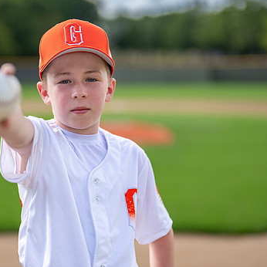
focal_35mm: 94
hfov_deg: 18.4
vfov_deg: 18.5
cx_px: 88
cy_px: 165
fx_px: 820
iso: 100
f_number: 1.2
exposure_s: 1/4000
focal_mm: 50
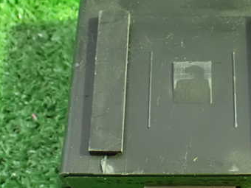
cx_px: 195
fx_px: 602
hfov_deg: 23.3
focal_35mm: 83
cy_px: 102
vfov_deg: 17.8
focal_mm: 8.4
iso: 1600
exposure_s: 1/20
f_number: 3.1
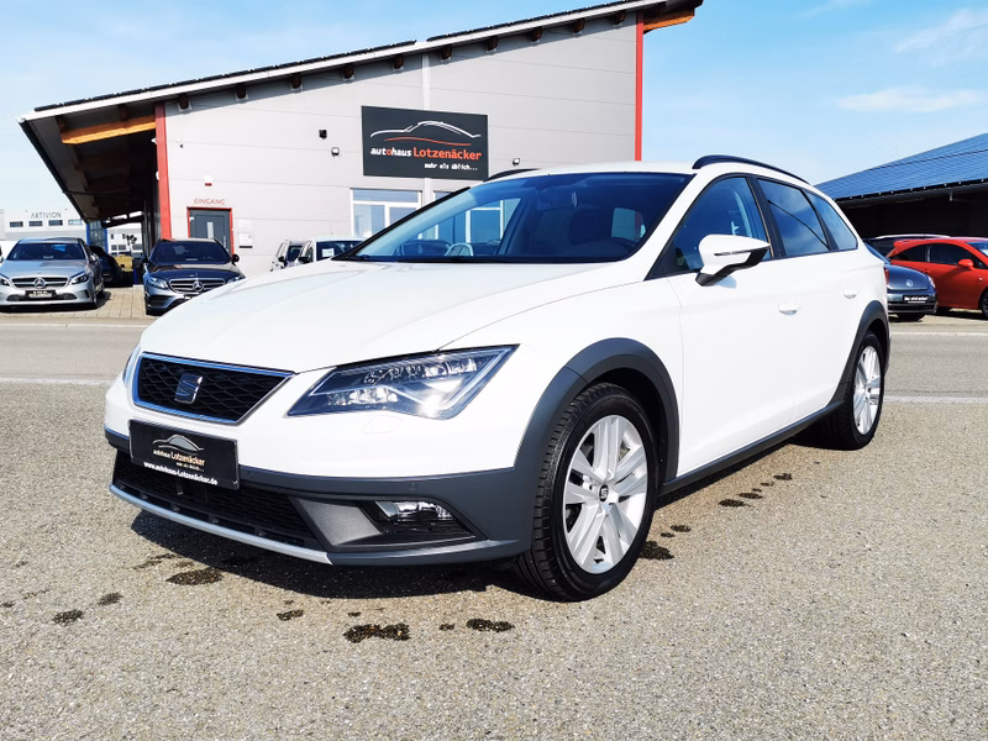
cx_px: 494
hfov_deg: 60.0
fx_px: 856
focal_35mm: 30
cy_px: 370
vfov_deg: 46.8
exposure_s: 1/1931
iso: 50
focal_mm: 5.58
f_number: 1.8
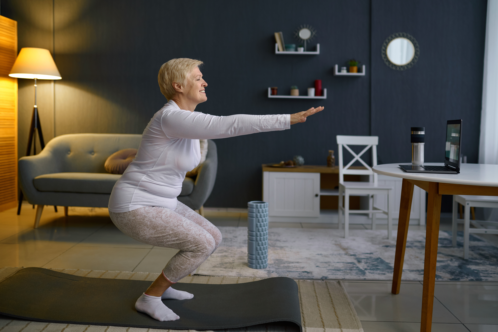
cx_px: 249
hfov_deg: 54.5
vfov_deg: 37.8
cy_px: 166
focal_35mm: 35
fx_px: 484
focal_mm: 35
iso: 400
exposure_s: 1/90
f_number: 2
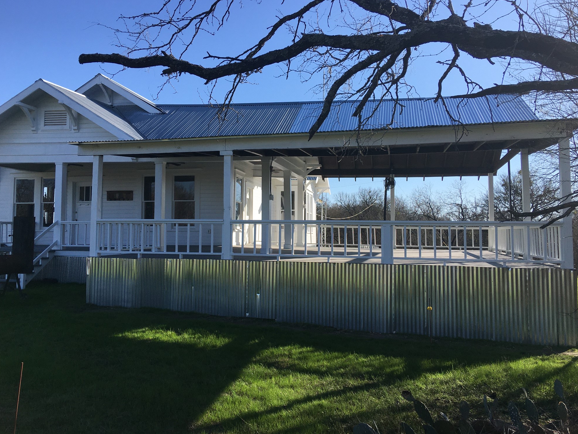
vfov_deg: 46.8
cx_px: 290
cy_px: 211
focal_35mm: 30
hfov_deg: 60.0
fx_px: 501
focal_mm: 4.15
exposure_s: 1/1241
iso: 25
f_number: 2.2
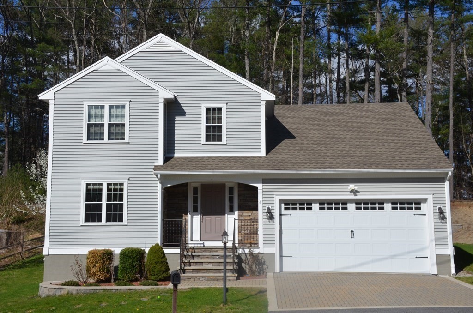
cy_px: 156
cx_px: 236
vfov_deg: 27.9
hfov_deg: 41.2
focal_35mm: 48
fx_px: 629
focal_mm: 32
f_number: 14
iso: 800
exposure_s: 1/800
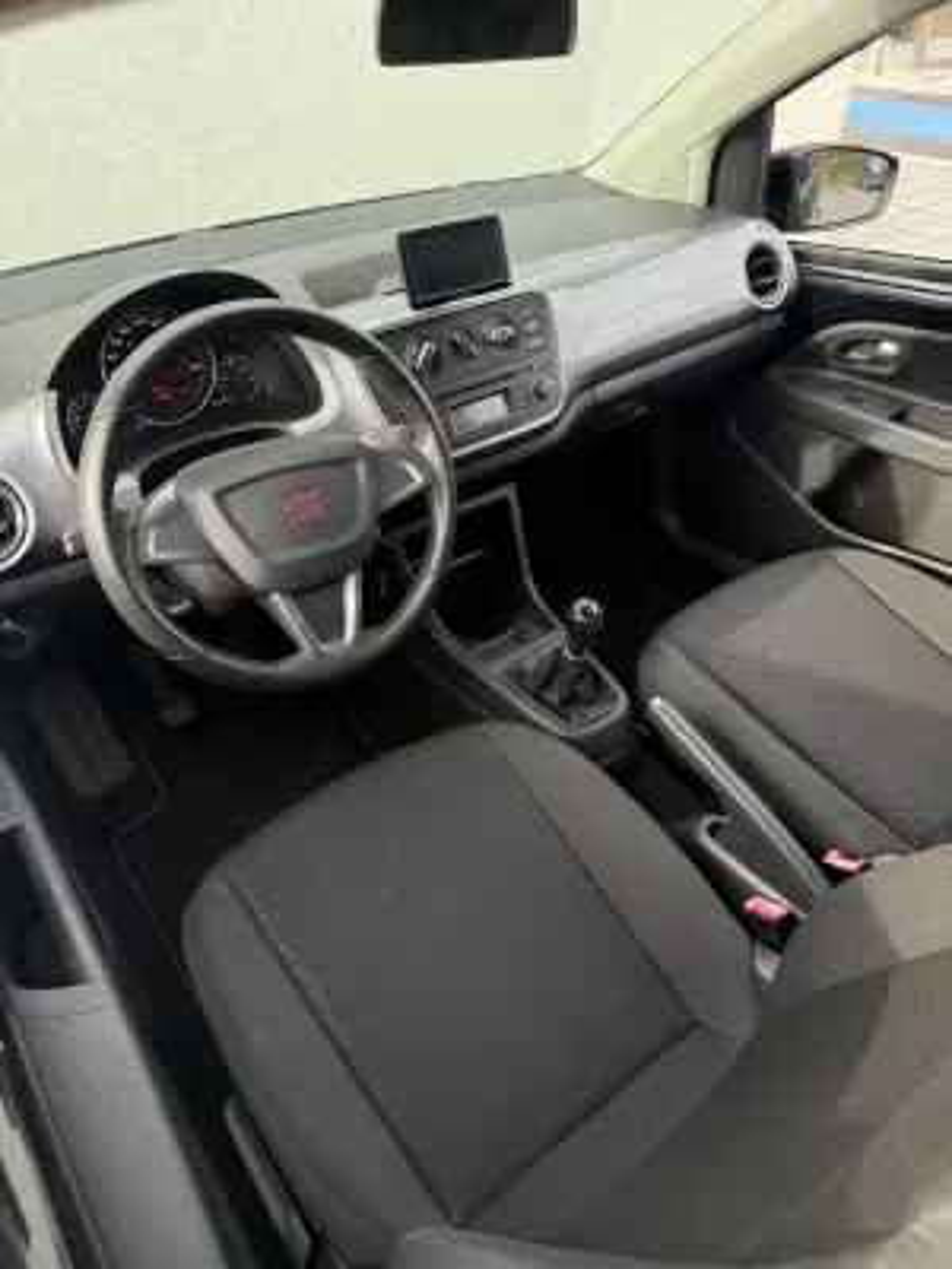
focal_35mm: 24
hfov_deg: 56.8
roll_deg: +1.7
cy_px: 634
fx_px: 880
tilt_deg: -36.9
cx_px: 476
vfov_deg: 71.6
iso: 160
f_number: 1.78
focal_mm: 6.76
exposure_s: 1/243
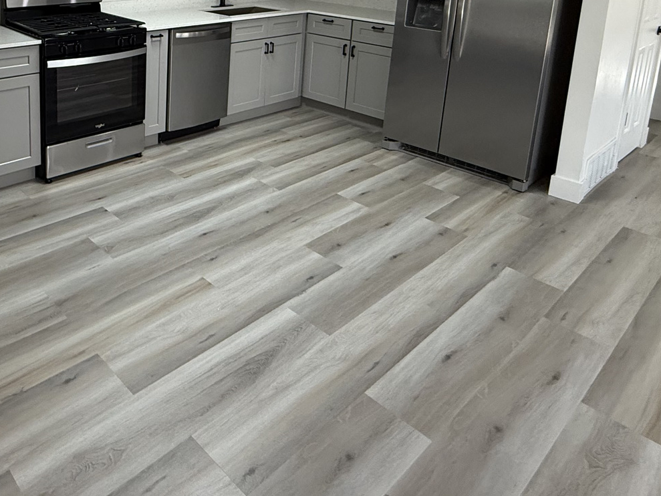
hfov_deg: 57.8
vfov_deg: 43.2
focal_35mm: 29
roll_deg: -0.9
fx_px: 554
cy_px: 31
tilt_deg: -9.8
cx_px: 148
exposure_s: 1/120
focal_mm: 2.22
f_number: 2.2
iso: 320
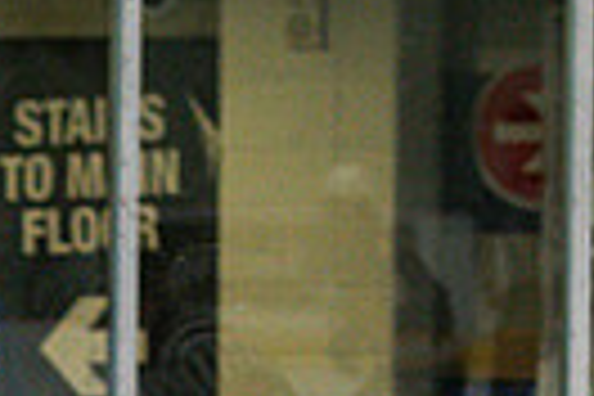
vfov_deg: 2.1
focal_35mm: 652
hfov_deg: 3.2
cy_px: 821
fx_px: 10757
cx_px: -303
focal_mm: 100
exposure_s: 1/640
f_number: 3.2
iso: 2000
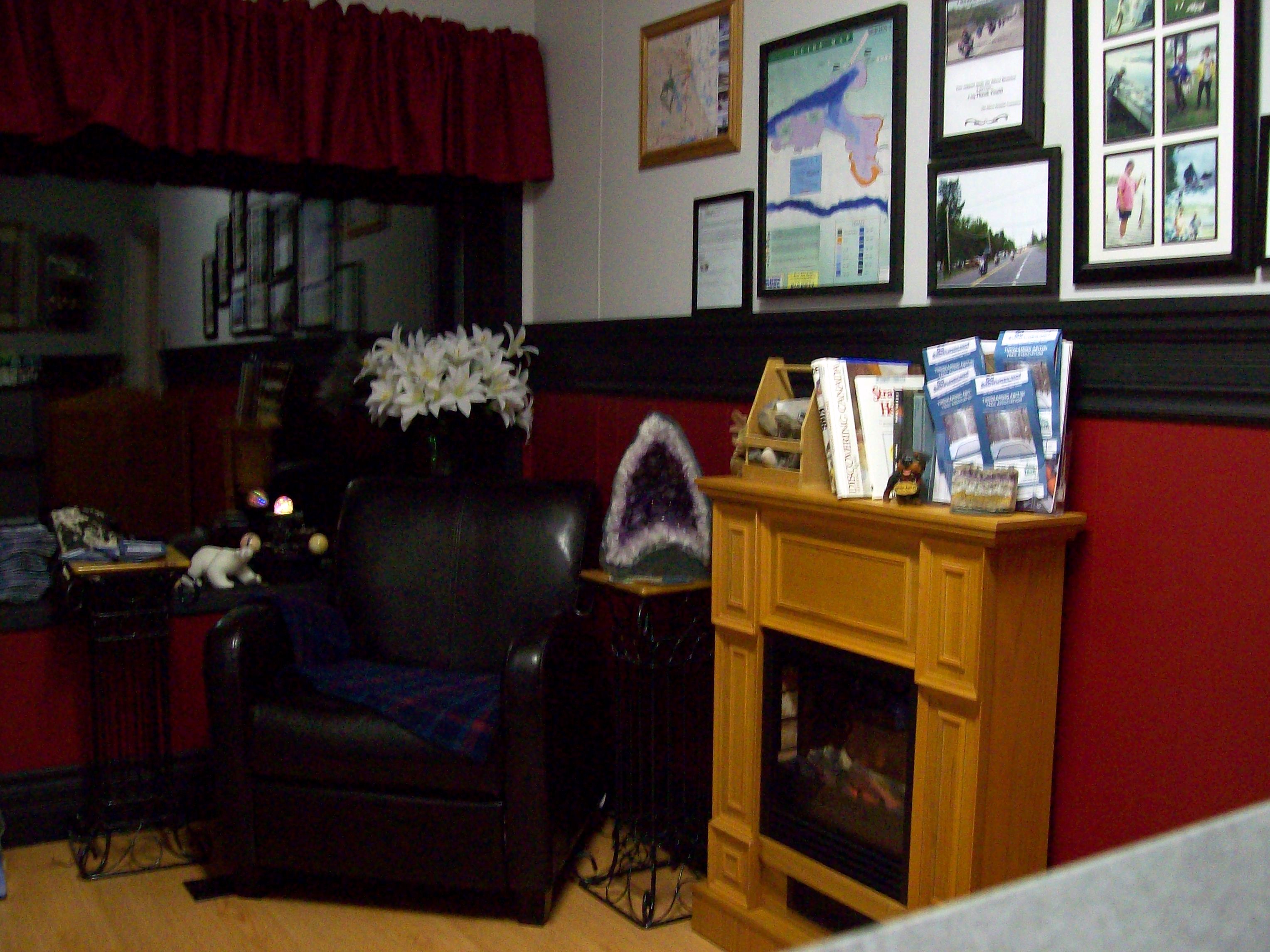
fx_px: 1321
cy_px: 476
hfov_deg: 51.4
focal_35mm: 36
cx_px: 635
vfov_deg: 39.7
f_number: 2.7
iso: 200
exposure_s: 1/8
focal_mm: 6
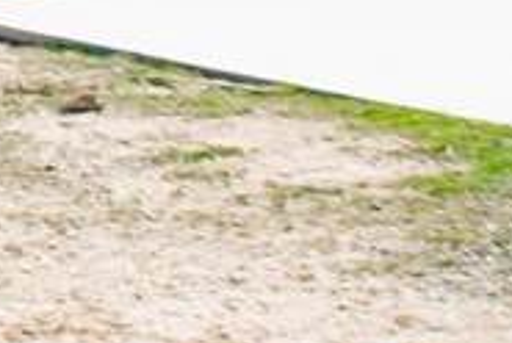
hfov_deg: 9.0
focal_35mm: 208
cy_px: -555
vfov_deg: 6.3
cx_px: -664
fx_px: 2963
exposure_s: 1/640
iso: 100
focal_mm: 20
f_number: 3.8
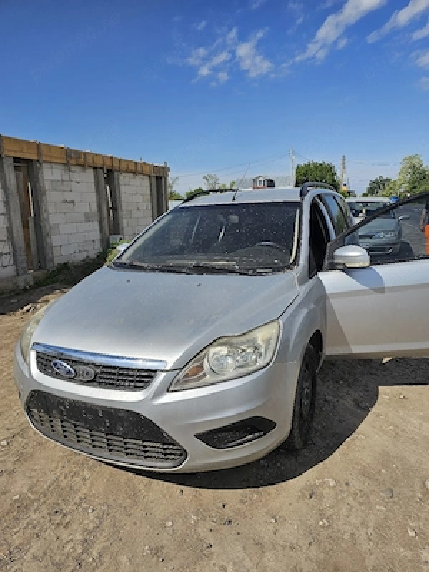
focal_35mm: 23
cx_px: 214
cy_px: 286
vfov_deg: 73.9
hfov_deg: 58.9
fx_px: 380
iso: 10
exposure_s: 1/1429
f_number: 1.7
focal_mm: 6.3
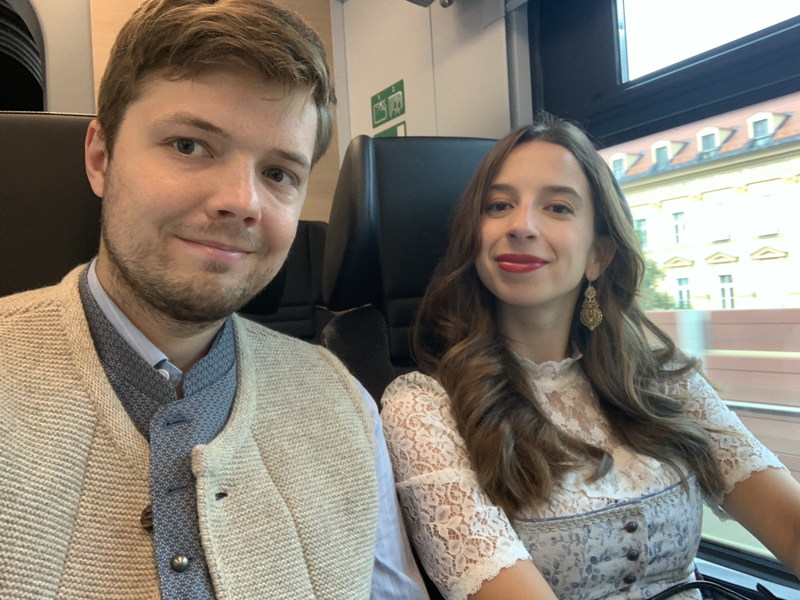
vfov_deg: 44.2
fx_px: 740
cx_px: 400
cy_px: 300
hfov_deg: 56.8
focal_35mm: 32
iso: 160
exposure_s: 1/49
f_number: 2.2
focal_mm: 2.87
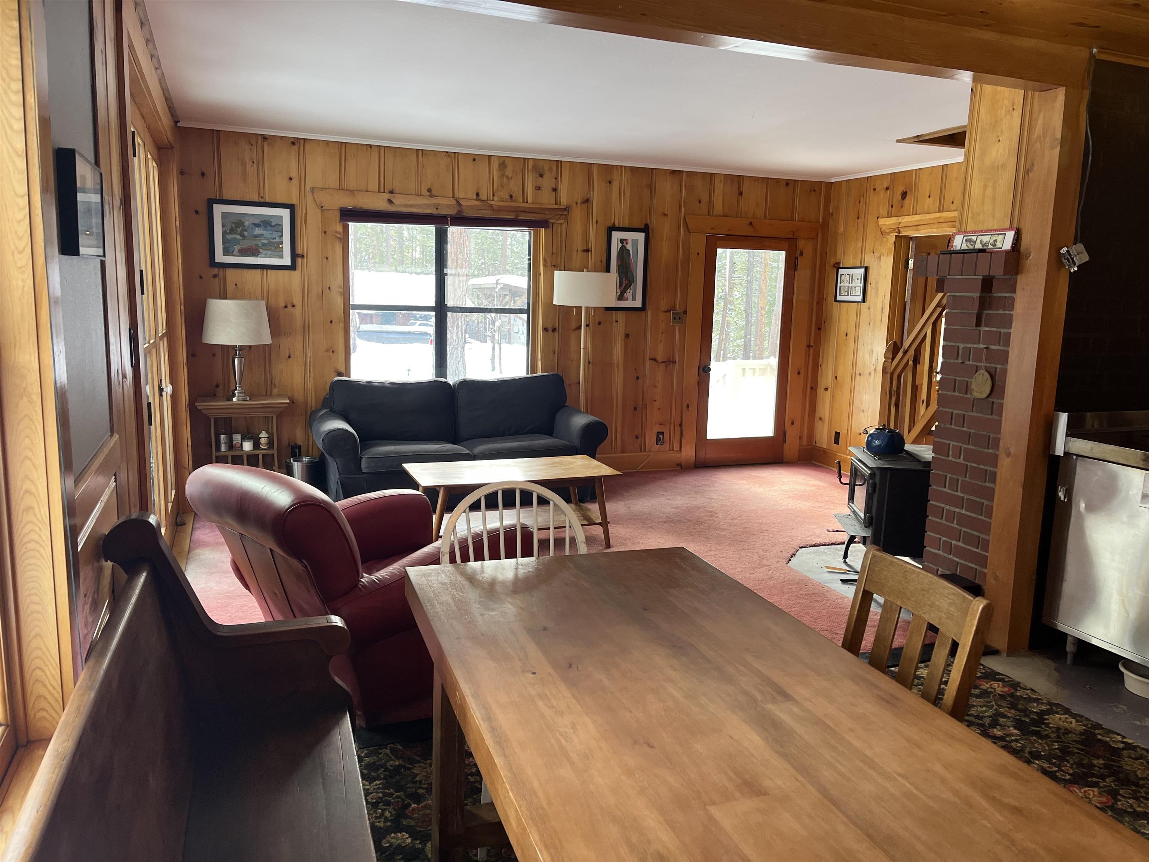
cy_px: 431
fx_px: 863
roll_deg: -1.3
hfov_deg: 67.3
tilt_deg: -10.0
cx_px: 574
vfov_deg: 53.1
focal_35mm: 26
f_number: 1.6
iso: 100
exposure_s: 1/120
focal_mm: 5.1
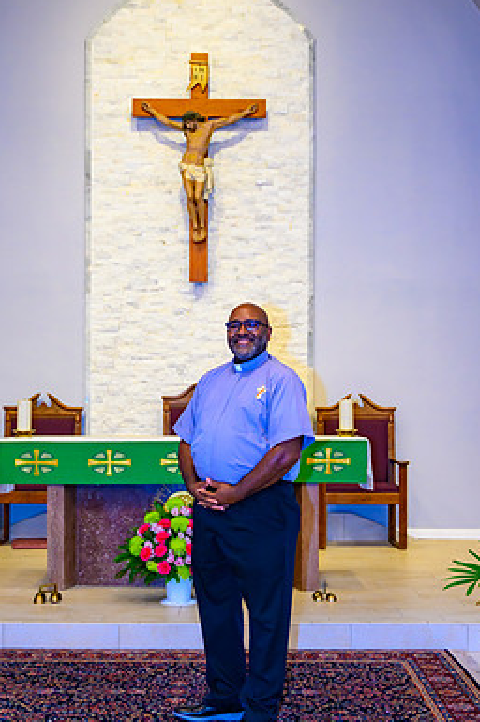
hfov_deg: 24.6
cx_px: 234
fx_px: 1102
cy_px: 398
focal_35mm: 55
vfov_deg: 36.2
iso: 500
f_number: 2.8
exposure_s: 1/80
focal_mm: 31.5
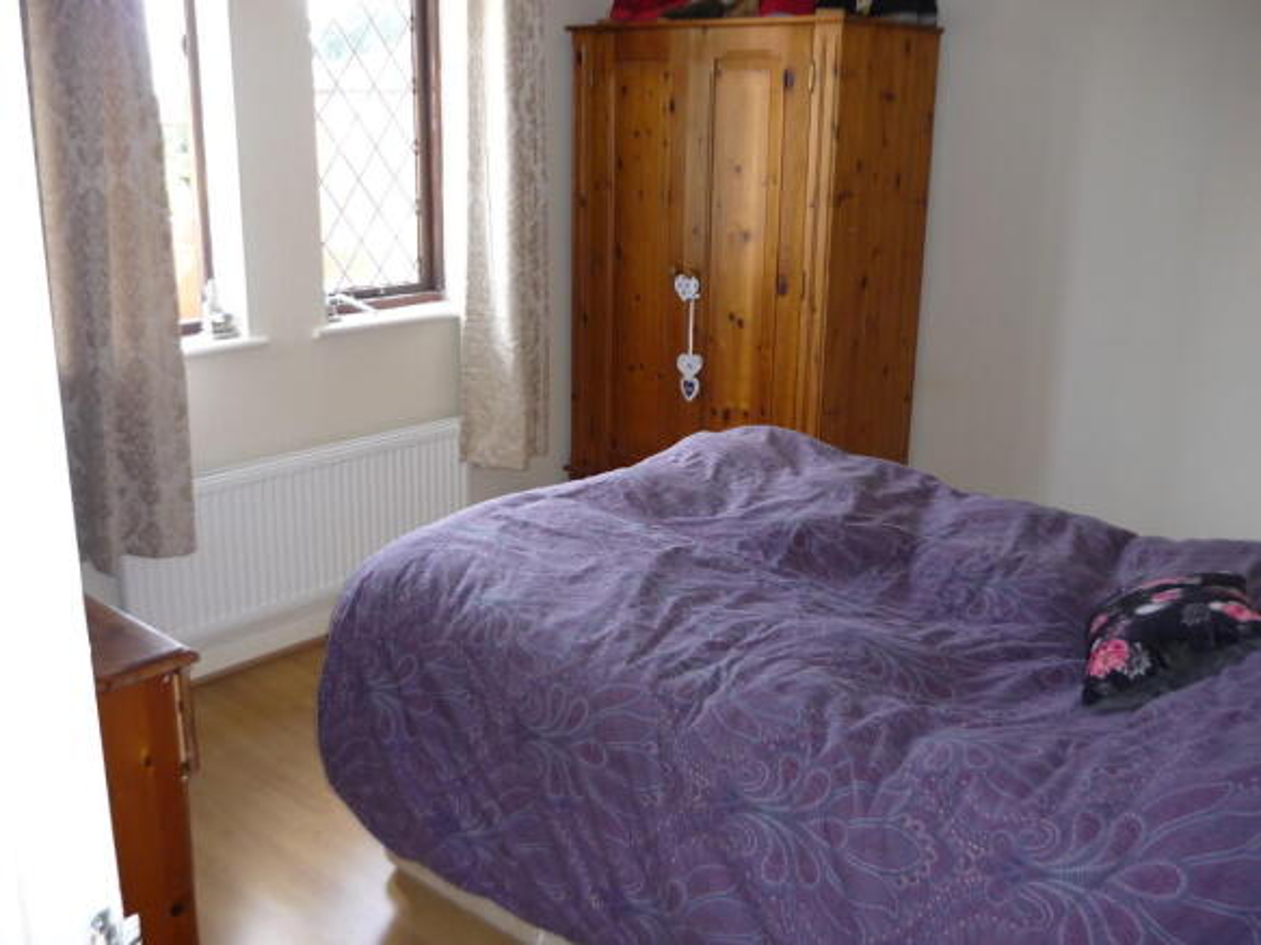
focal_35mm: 33
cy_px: 472
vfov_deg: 42.9
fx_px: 1202
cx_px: 630
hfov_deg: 55.4
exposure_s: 1/30
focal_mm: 5.5
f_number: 2.8
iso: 125
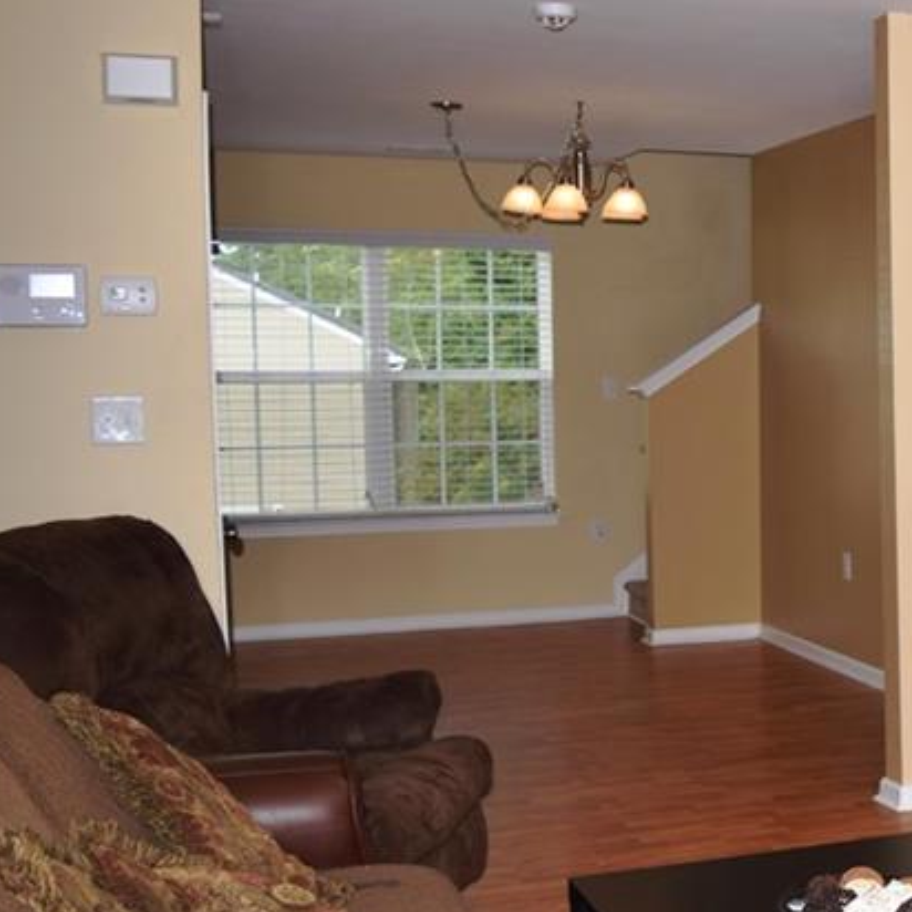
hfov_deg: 26.5
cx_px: 1109
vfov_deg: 30.0
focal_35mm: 57
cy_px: 522
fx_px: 1699
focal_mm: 18
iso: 100
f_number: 3.5
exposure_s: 1/200
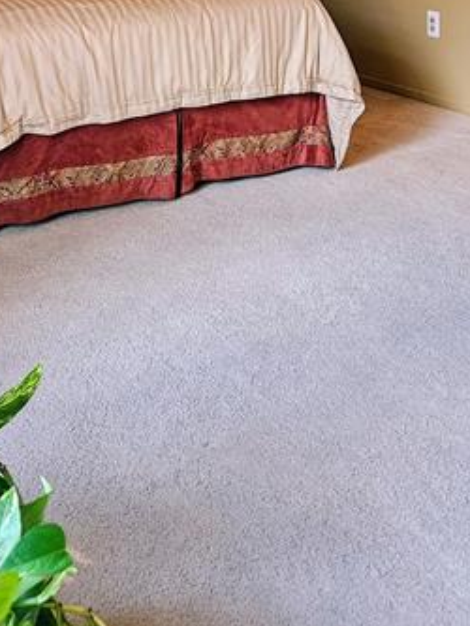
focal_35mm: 53
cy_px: -36
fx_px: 959
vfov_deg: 32.5
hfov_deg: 27.5
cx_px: 244
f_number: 1.8
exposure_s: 1/120
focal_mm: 5.4
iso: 500
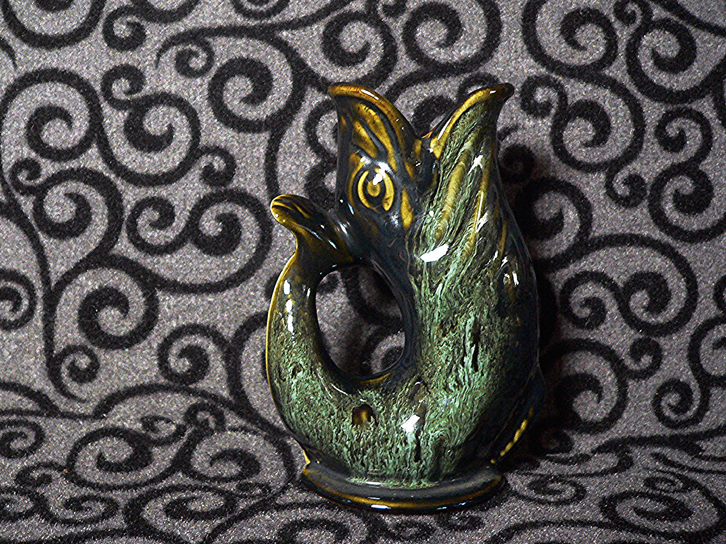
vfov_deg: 39.7
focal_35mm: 36
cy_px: 272
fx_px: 755
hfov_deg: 51.4
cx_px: 363
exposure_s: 1/5
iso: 400
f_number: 2.8
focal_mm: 6
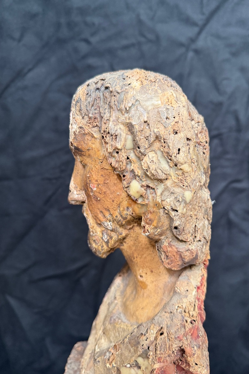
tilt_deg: -11.7
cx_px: 136
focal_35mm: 26
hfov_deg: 49.5
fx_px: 270
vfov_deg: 69.4
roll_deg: -0.9
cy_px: 184
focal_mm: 6.76
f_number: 1.78
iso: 200
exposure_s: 1/89
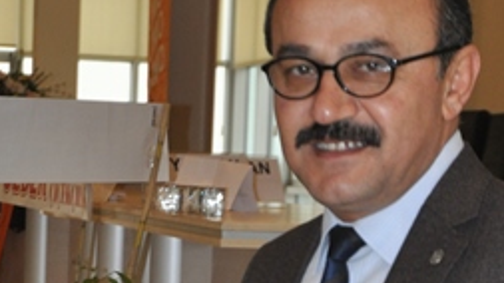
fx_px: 2337
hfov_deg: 12.3
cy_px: 407
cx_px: 214
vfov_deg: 6.8
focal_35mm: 175
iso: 800
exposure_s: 1/60
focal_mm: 44
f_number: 4.2
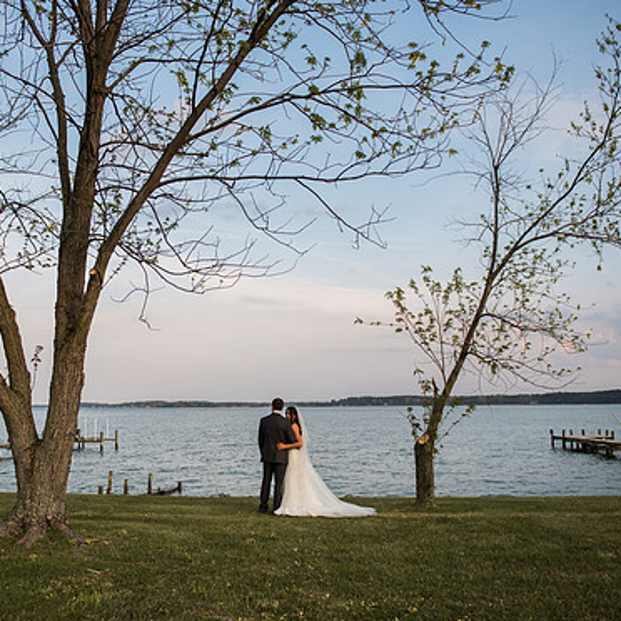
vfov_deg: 49.7
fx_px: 670
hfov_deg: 49.4
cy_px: 330
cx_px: 244
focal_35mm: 33
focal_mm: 24
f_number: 2.8
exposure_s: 1/4000
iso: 450
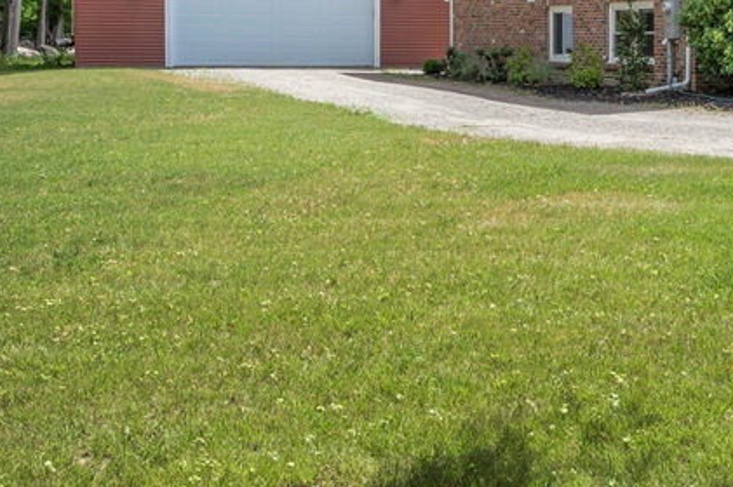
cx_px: 785
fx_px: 1164
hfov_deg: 31.4
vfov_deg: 22.2
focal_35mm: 57
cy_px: -62
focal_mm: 23.5
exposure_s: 1/80
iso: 250
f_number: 11
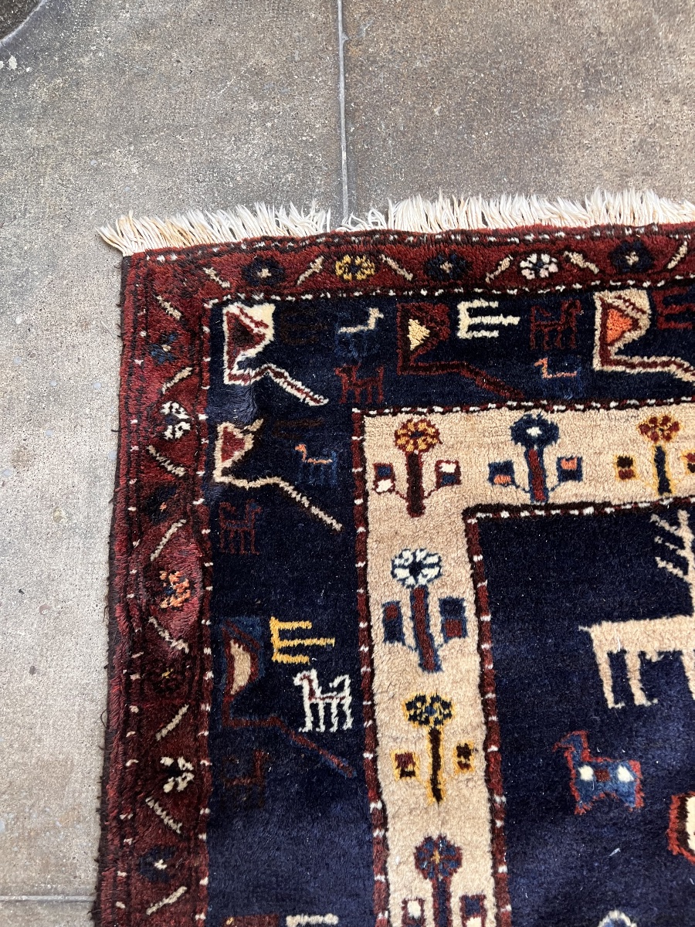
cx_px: 348
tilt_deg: -77.7
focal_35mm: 26
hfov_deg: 53.1
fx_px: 696
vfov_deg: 67.3
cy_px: 464
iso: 160
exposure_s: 1/60
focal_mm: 5.1
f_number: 1.6
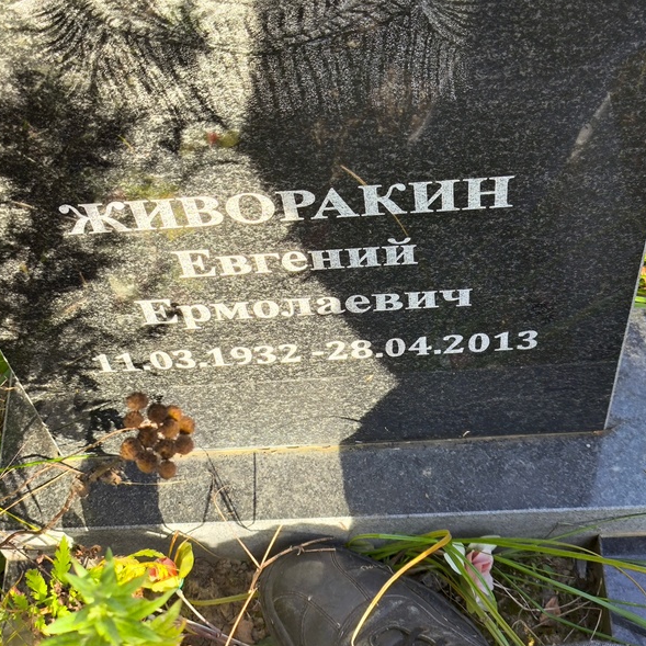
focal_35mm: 60
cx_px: 321
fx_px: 1267
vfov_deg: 28.6
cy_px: 328
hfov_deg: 28.6
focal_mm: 4.71
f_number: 1.7
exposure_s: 1/205
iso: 50
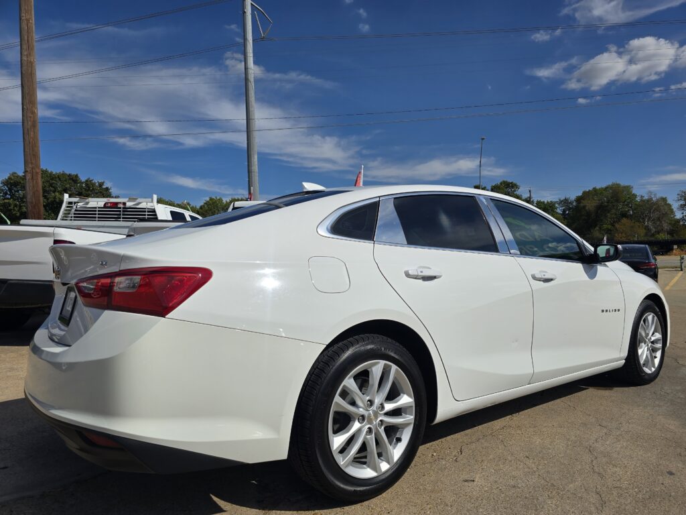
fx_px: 456
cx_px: 343
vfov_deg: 58.9
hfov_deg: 73.9
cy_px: 258
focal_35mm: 23
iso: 12
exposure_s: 1/2271
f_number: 1.7
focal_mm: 6.3
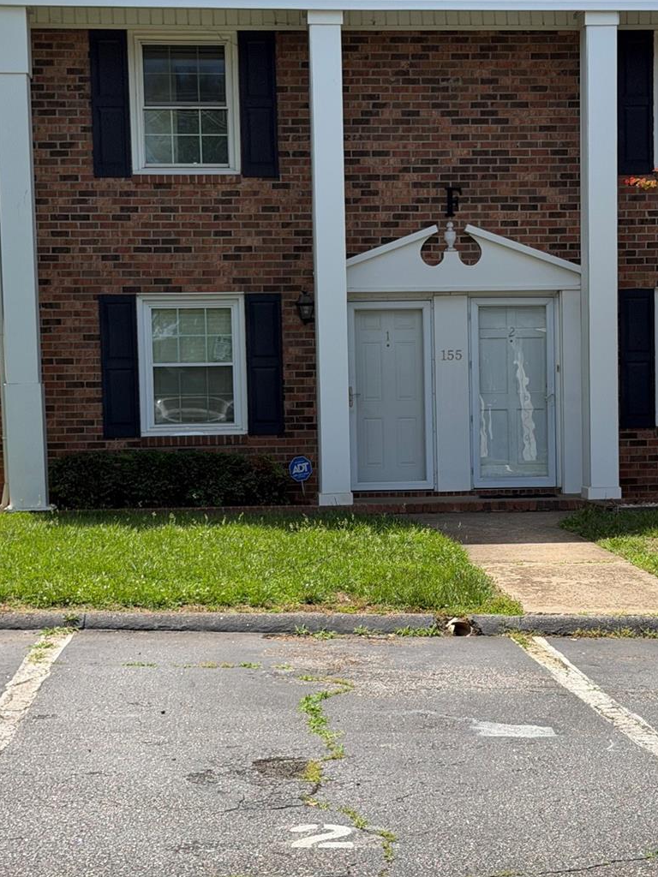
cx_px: 409
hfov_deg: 20.4
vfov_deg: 27.0
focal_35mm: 72
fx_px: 1825
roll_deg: +1.2
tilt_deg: -3.4
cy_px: 497
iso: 80
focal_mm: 6.76
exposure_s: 1/3378
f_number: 1.78
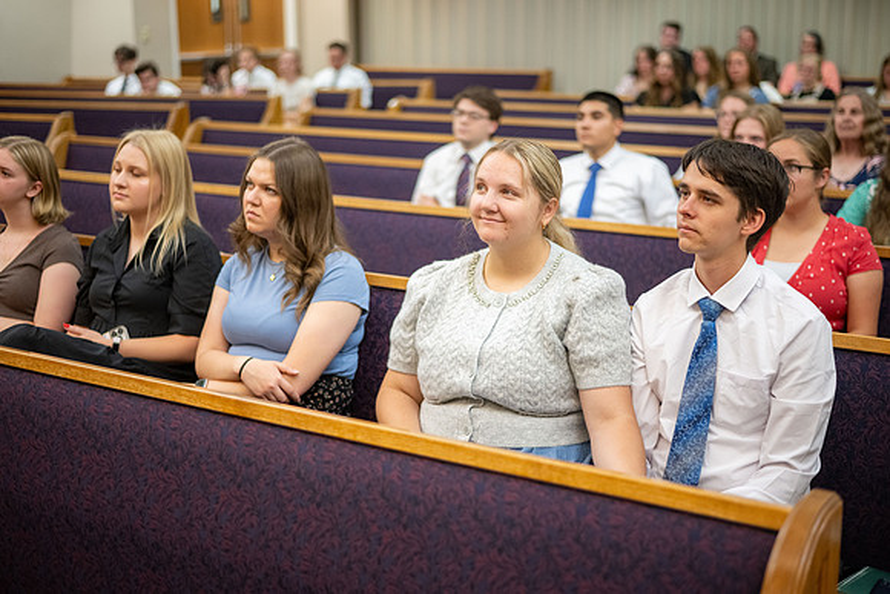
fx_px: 1236
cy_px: 297
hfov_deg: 39.6
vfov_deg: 27.0
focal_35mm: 50
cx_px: 445
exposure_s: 1/400
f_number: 1.8
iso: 1600
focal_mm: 50
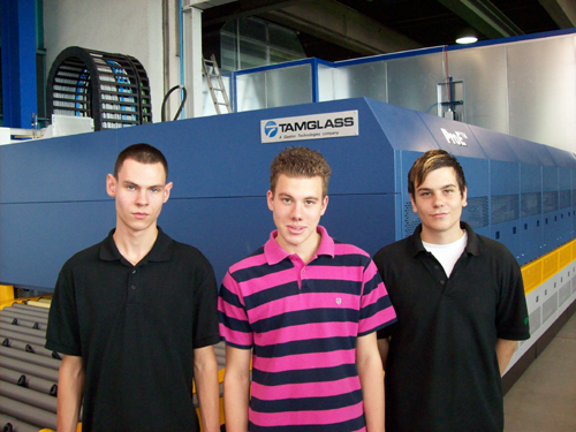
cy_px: 216
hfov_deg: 51.4
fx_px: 599
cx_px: 288
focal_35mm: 36
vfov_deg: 39.7
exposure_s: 1/64
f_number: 2.7
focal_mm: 6
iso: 200
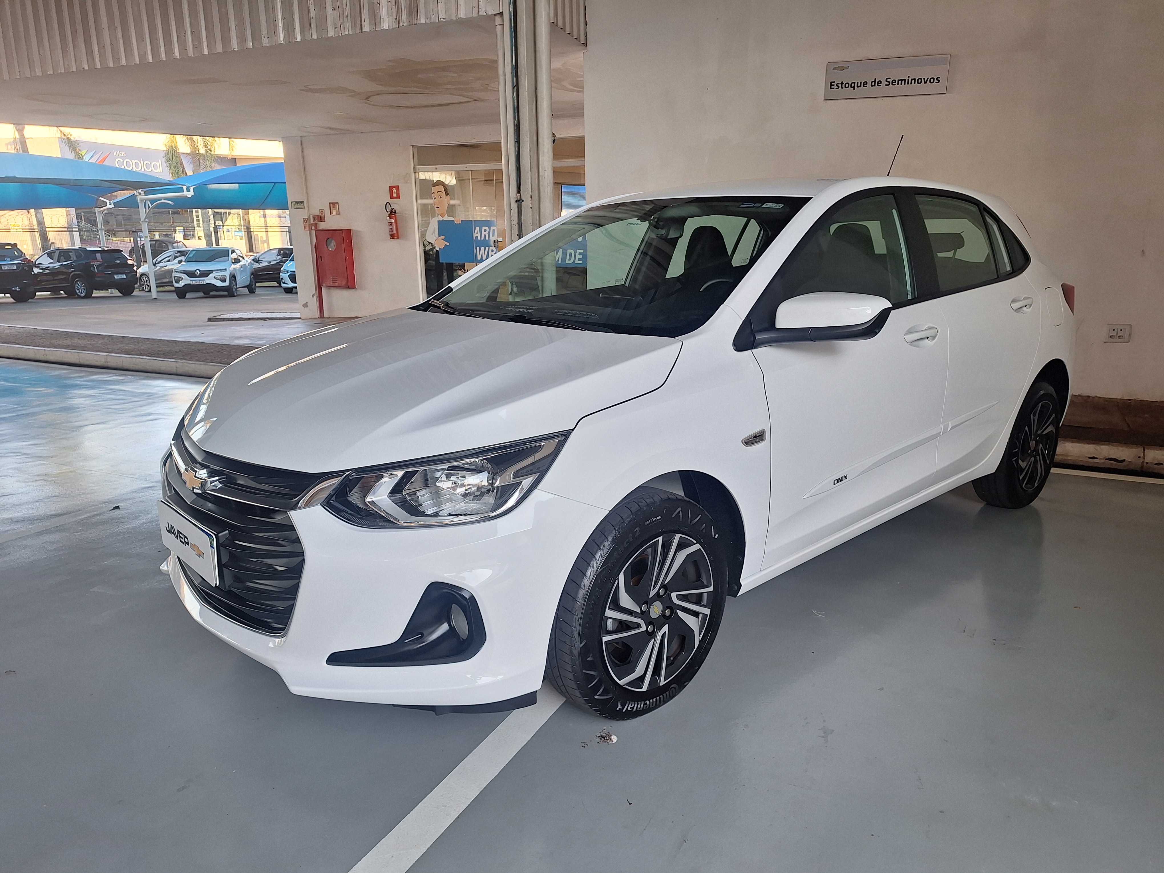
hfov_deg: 73.9
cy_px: 436
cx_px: 582
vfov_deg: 58.9
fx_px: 773
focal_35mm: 23
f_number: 1.8
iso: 40
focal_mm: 5.54
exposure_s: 1/121
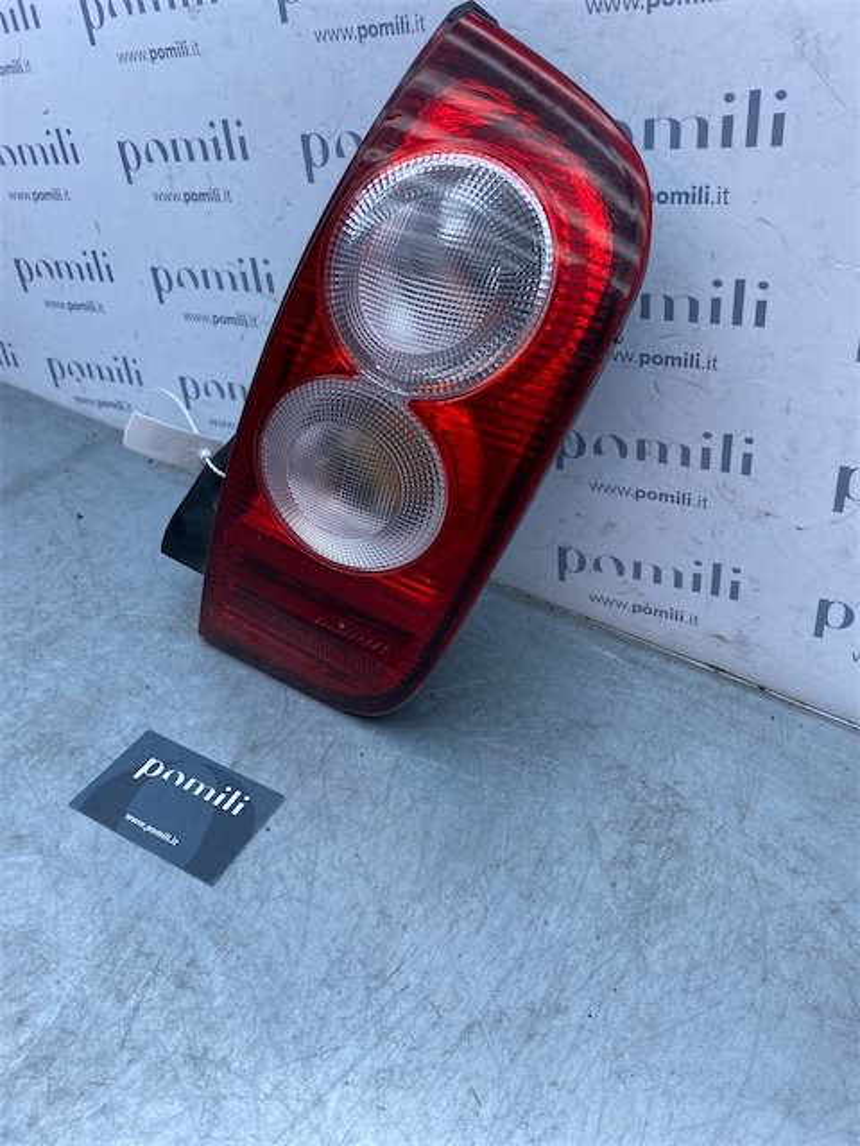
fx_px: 861
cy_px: 573
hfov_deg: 53.1
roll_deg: -4.0
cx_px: 430
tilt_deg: -38.9
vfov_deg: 67.3
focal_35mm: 26
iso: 32
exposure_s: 1/805
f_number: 1.8
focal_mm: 4.25
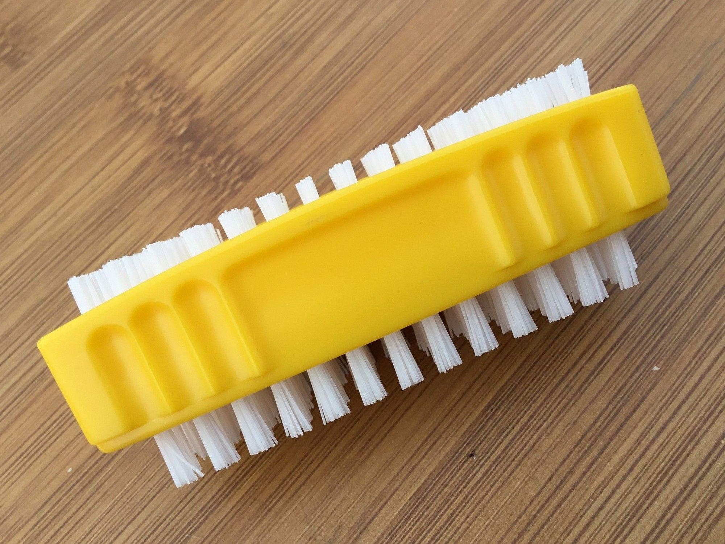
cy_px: 272
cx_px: 362
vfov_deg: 45.5
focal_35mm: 31
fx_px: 649
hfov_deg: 58.3
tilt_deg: -67.1
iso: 25
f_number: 2.4
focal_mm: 3.3
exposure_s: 1/199
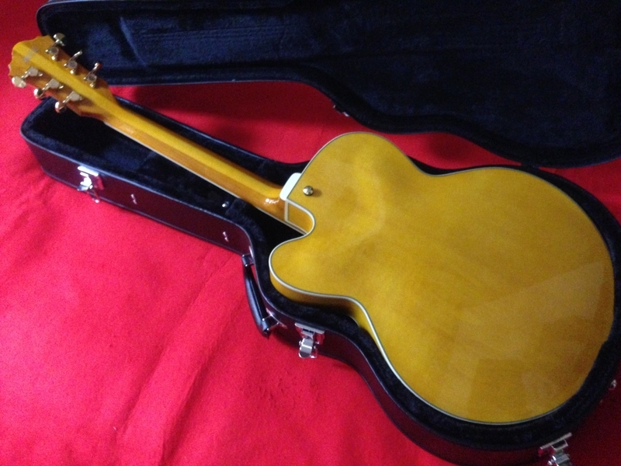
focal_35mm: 33
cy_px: 233
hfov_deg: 55.4
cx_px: 310
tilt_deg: -52.1
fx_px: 592
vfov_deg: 42.9
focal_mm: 4.12
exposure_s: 1/15
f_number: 2.4
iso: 800
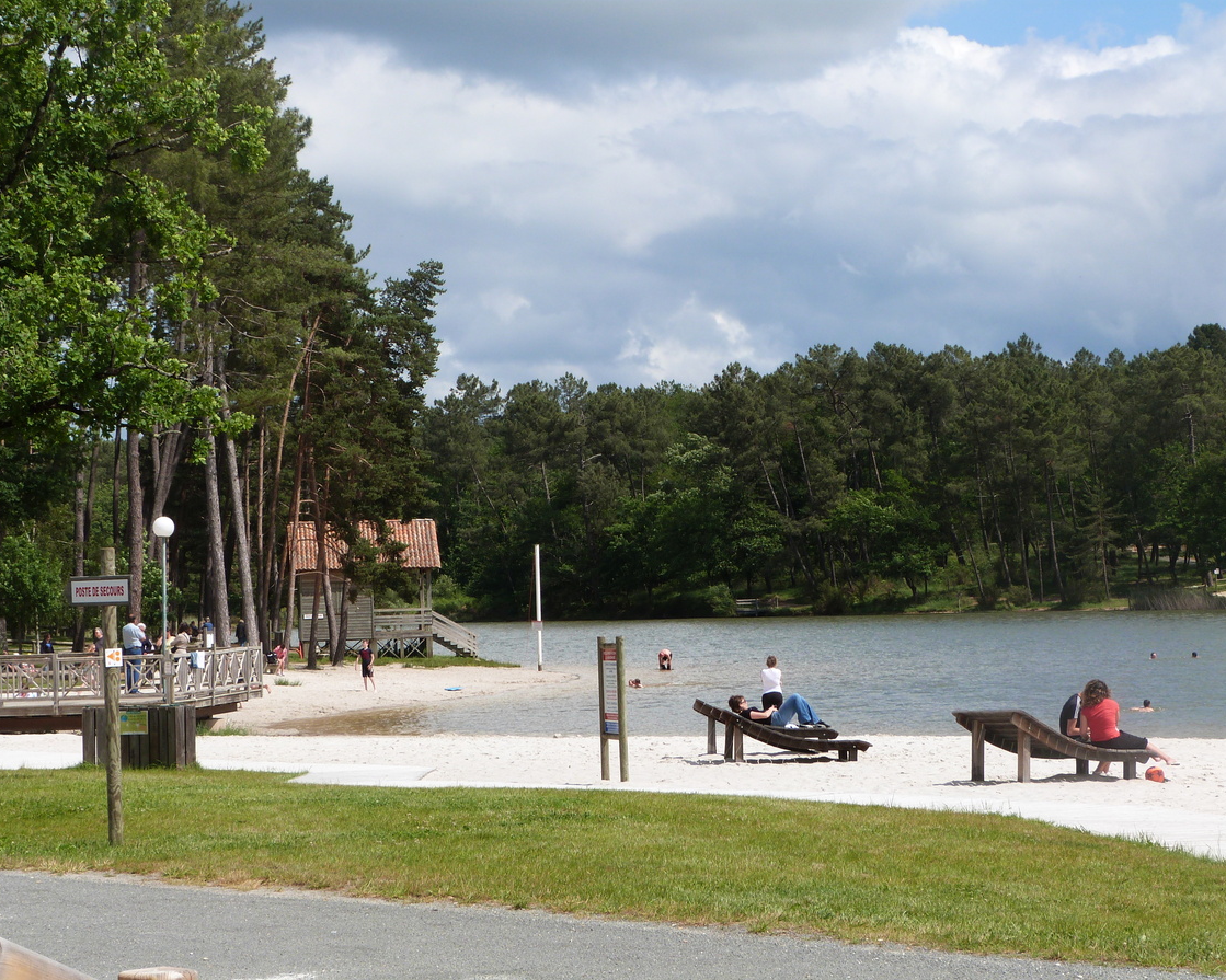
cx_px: 643
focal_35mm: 90
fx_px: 3265
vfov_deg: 17.1
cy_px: 492
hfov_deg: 21.3
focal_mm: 15.5
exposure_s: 1/500
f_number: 5.6
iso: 100
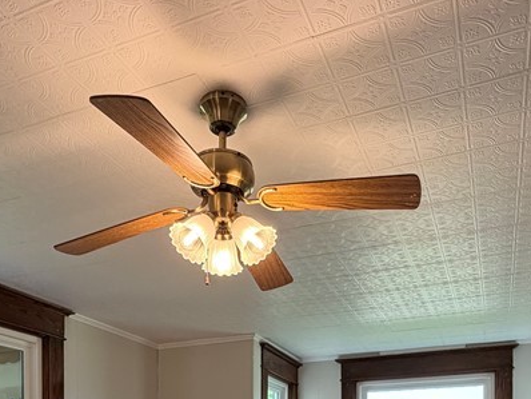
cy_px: 475
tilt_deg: -1.1
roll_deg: +0.3
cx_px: 283
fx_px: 553
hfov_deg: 51.3
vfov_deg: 32.8
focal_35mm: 36
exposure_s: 1/120
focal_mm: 2.22
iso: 200
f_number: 2.2
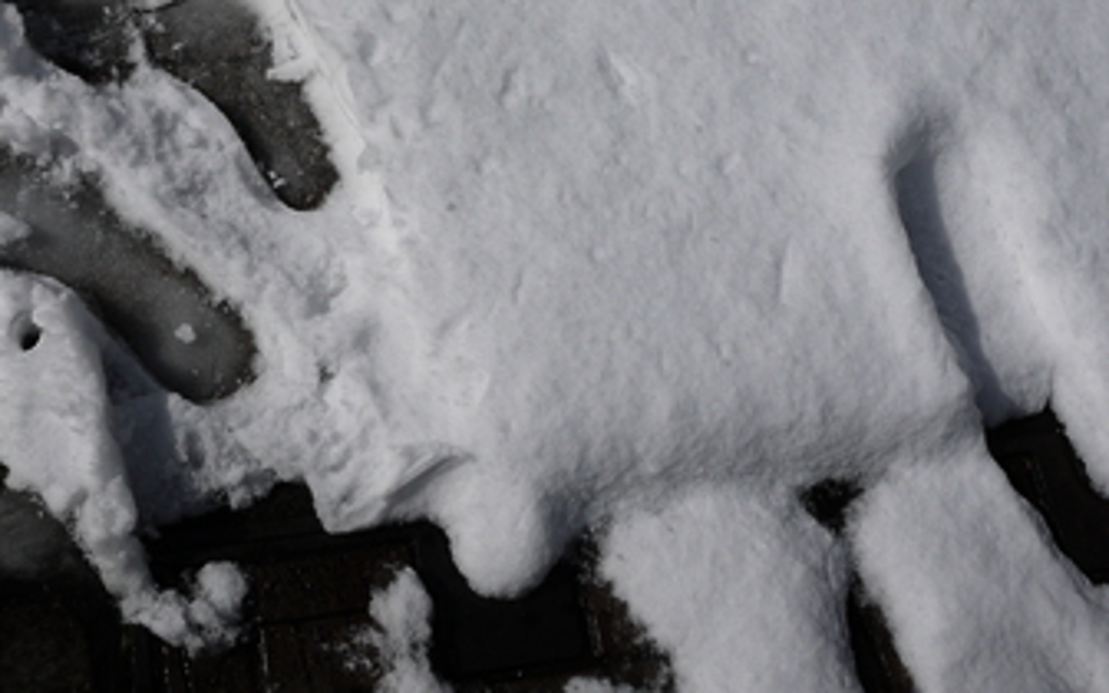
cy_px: 53
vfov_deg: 23.7
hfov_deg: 38.2
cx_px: 502
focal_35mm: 53
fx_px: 1602
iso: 100
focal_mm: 14
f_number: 5
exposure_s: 1/4000
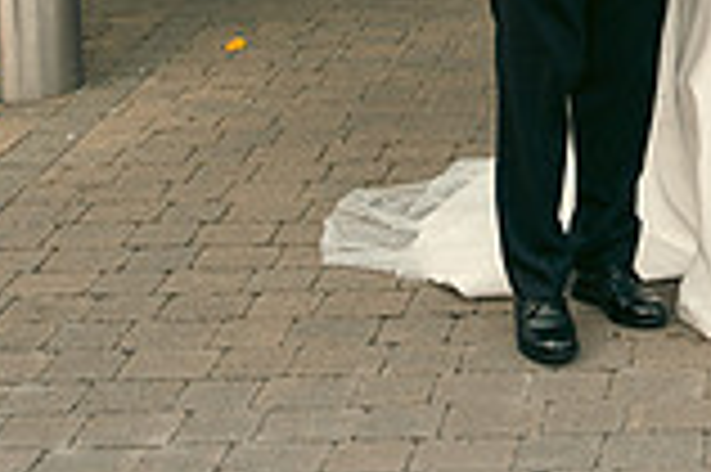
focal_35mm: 114
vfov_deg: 11.4
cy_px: -294
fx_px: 2249
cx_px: 806
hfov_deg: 17.3
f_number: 5
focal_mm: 31
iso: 160
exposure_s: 1/250
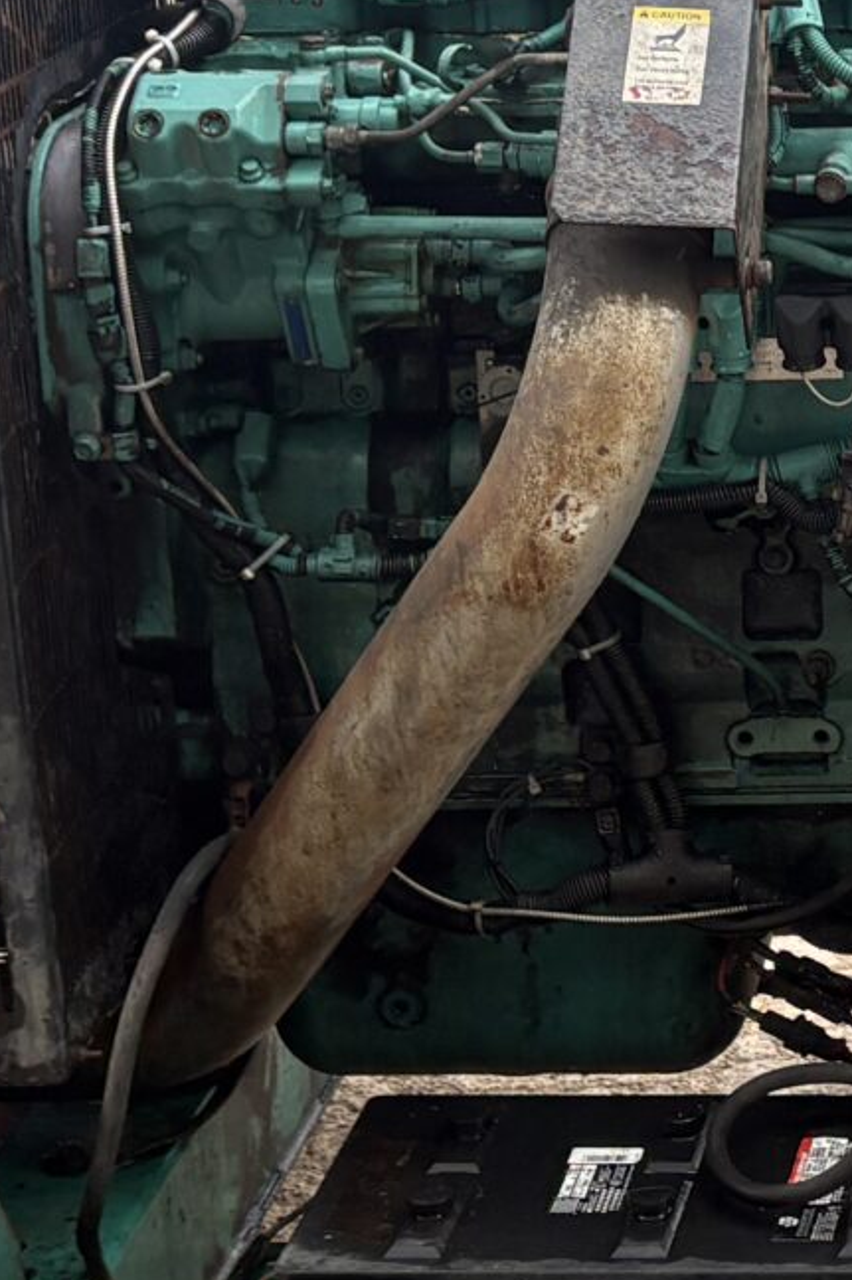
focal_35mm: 107
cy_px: 390
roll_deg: +1.0
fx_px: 3800
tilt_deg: -13.4
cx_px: 1241
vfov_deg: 19.0
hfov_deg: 12.2
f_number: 1.6
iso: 50
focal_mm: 5.96
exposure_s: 1/459
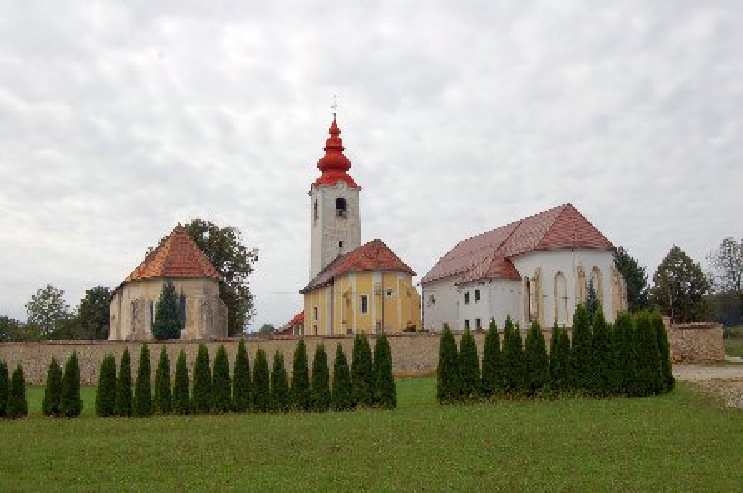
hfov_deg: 55.2
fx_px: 711
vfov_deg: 38.3
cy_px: 246
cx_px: 372
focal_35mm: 34
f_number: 9
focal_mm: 23
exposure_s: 1/320
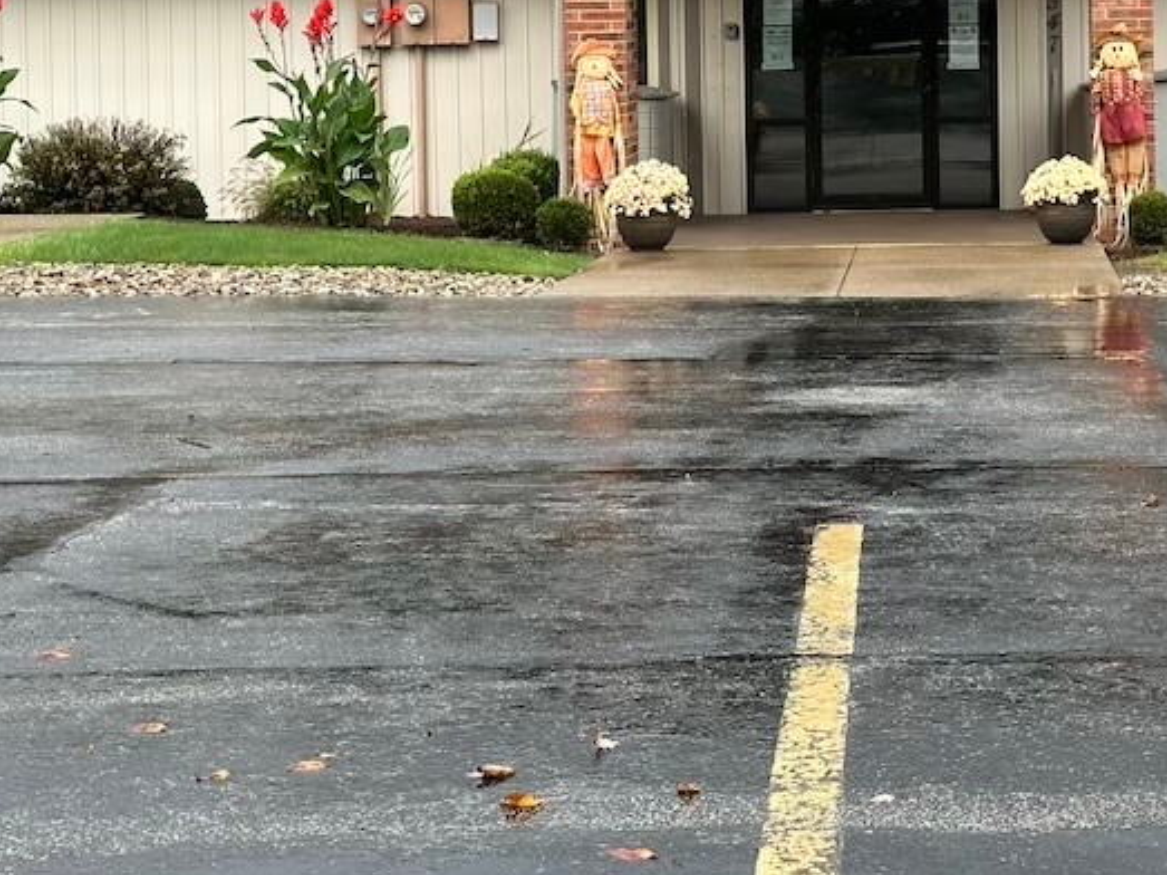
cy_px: 62
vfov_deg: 15.5
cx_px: 926
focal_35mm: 94
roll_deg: +0.4
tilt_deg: -1.3
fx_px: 3168
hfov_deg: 20.6
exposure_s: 1/1062
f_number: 1.78
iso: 64
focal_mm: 6.86
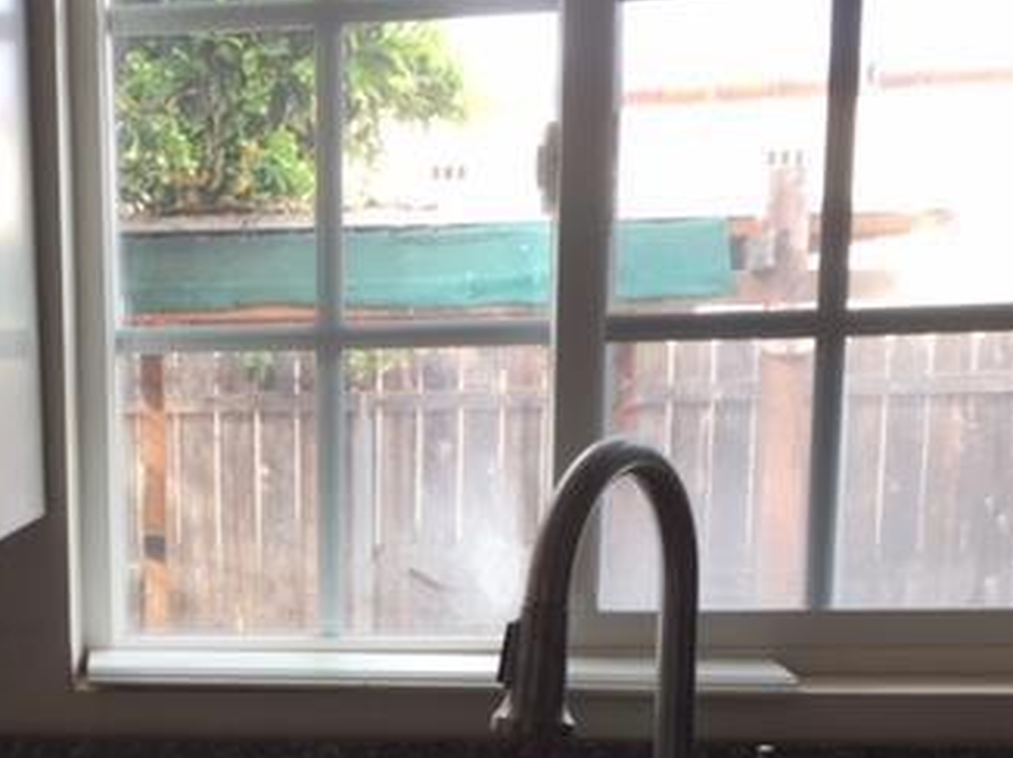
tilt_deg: -10.4
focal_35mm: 57
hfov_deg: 32.6
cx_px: 165
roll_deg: +1.2
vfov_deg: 24.8
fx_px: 1667
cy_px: 693
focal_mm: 4.15
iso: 32
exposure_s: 1/60
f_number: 2.2
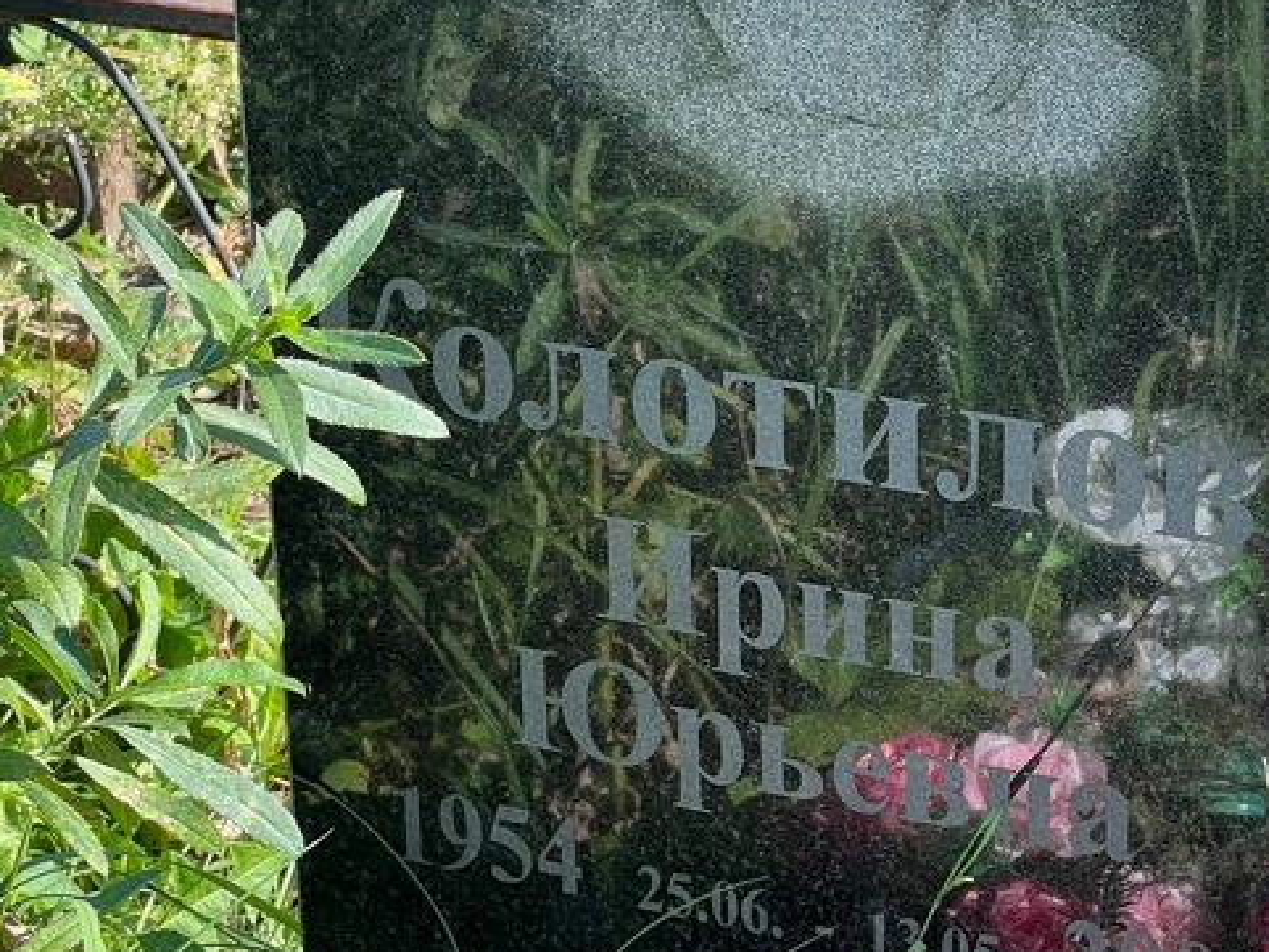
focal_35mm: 128
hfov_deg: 15.4
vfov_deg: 11.6
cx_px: 799
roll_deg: +2.4
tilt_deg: -28.9
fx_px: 4694
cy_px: 554
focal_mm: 9
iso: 32
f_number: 2.8
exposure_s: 1/137
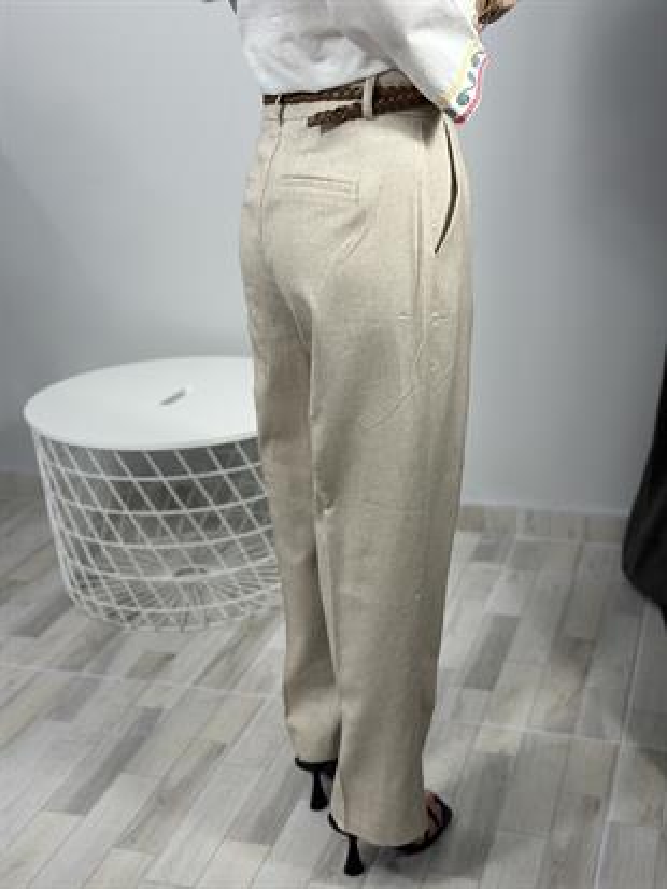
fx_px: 1233
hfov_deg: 30.3
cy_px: 444
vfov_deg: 39.6
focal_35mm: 48
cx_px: 334
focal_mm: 6.86
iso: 80
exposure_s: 1/100
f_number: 1.78
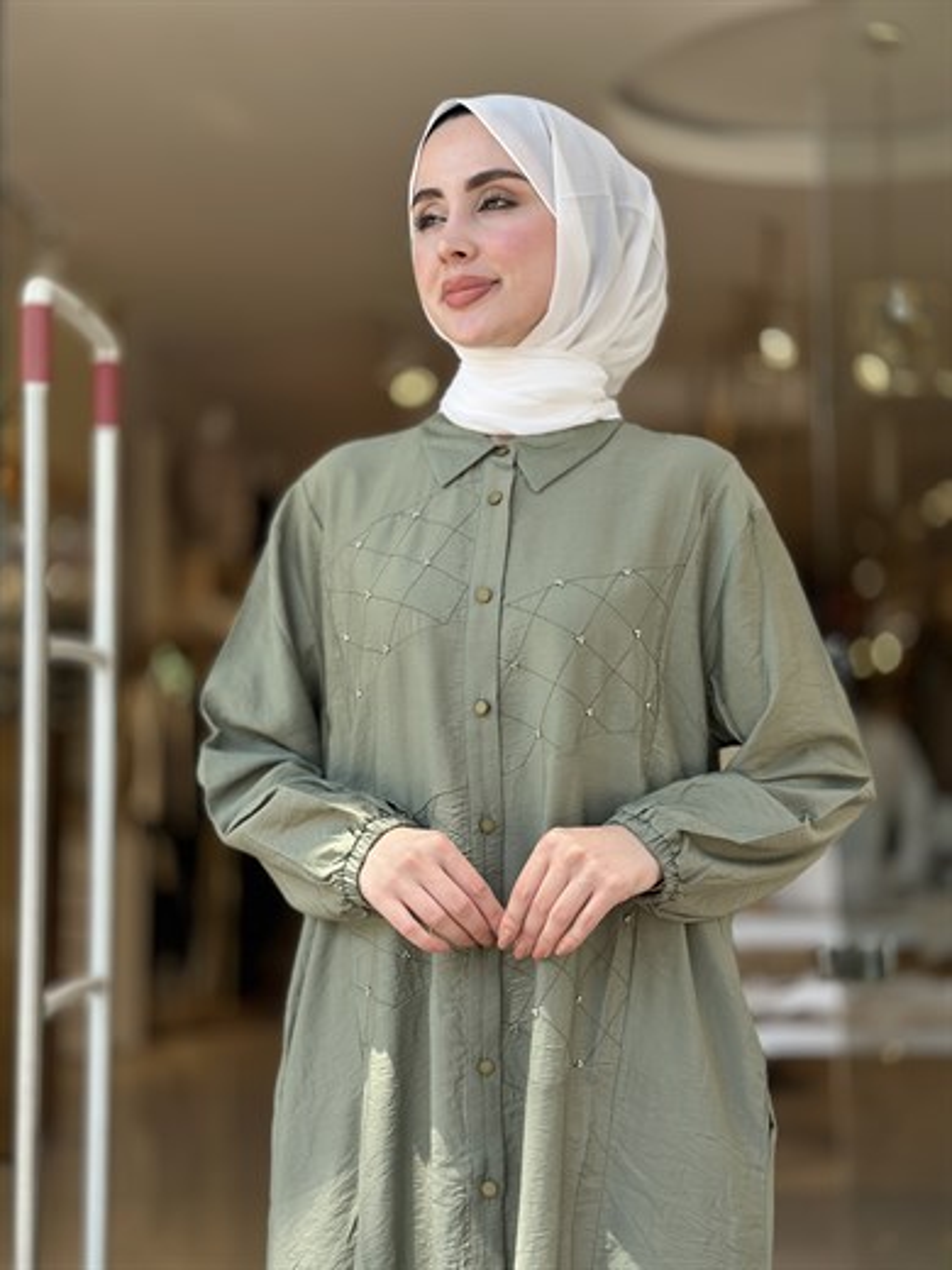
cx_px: 476
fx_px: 1760
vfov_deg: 39.7
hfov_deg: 30.3
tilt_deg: +4.4
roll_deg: -0.5
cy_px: 635
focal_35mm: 48
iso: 80
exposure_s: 1/681
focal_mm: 6.86
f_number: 1.78
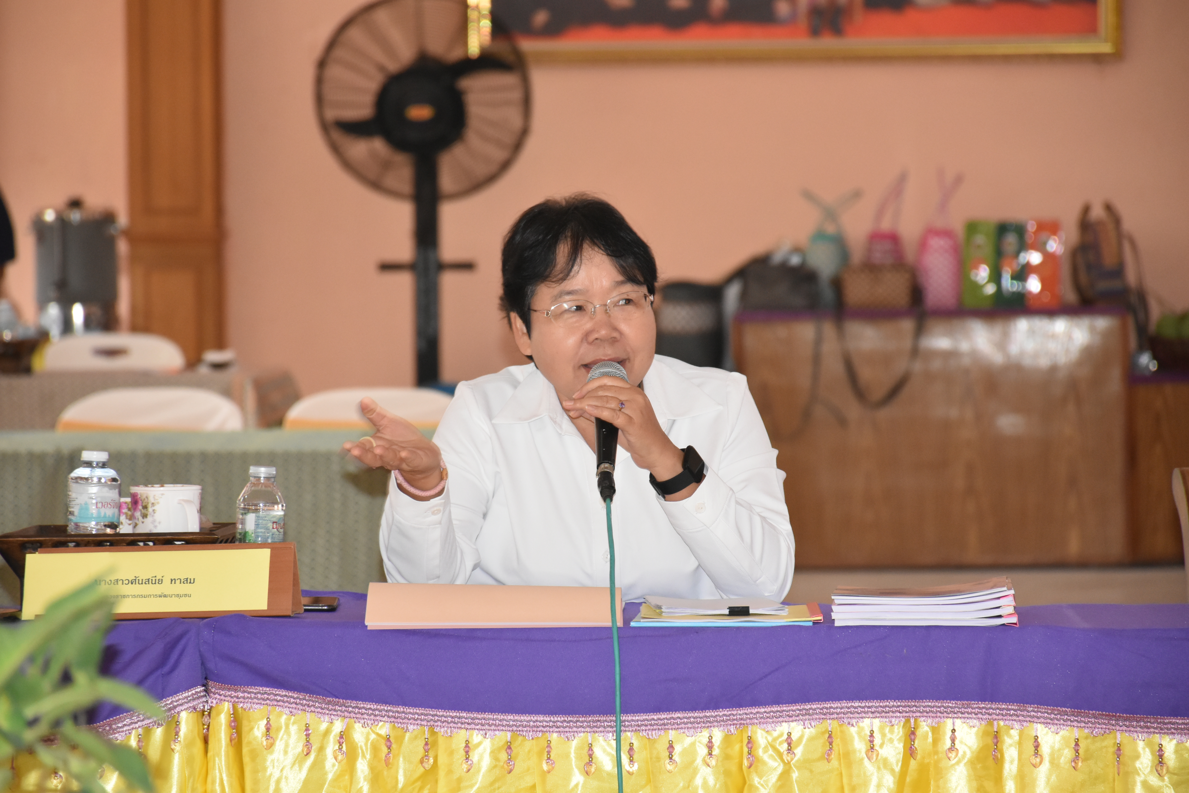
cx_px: 594
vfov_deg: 6.5
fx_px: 6935
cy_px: 396
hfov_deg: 9.8
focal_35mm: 210
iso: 1800
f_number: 5.6
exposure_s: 1/60
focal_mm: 140
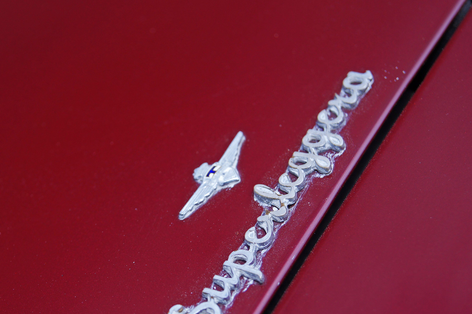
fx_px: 1450
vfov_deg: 12.4
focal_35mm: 111
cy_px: 196
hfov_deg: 18.4
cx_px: 165
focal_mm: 55
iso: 200
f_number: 5.6
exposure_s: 1/160
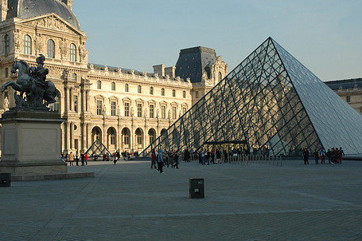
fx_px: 519
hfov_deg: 38.5
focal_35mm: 52
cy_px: 111
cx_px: 172
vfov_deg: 26.1
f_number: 10
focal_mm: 27
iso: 400
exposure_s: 1/400
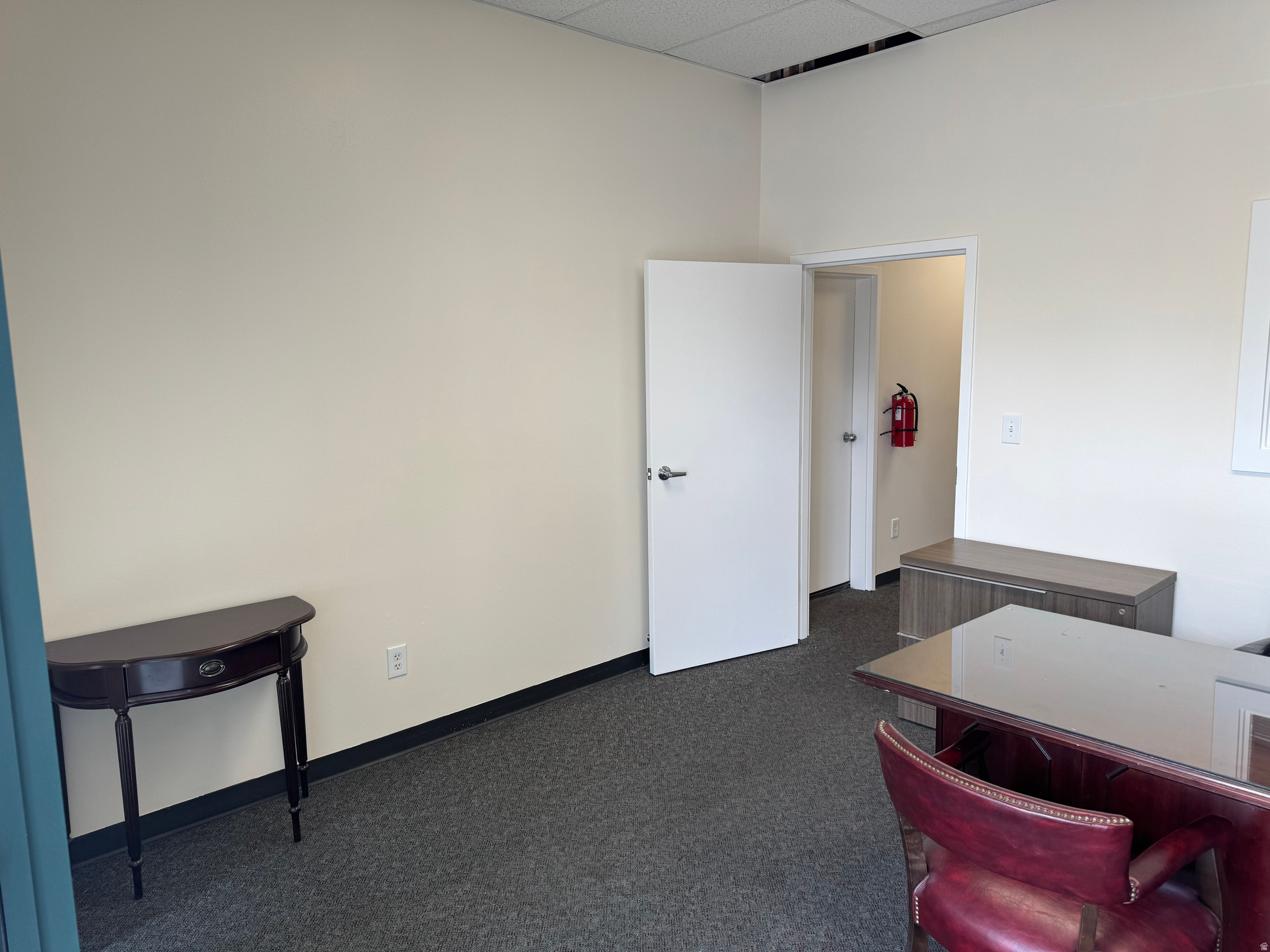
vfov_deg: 56.8
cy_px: 476
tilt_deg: -9.2
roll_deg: +0.6
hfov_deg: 71.6
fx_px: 881
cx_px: 635
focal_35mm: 24
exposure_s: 1/182
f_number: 1.78
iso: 64
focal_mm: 6.76
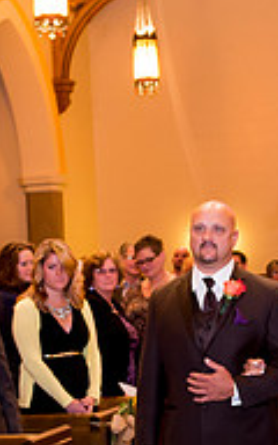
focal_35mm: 99
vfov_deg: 20.8
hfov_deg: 13.2
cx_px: 214
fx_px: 1200
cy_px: 352
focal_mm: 27
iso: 2000
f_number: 2.8
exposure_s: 1/60
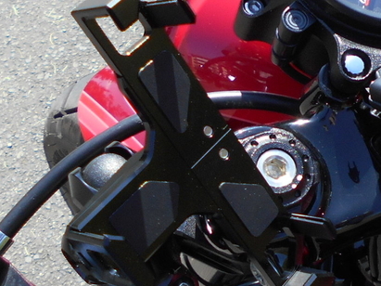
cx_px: 397
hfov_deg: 24.3
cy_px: 163
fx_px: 836
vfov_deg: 19.4
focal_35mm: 76
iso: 80
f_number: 3.2
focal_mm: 4.6
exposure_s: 1/400
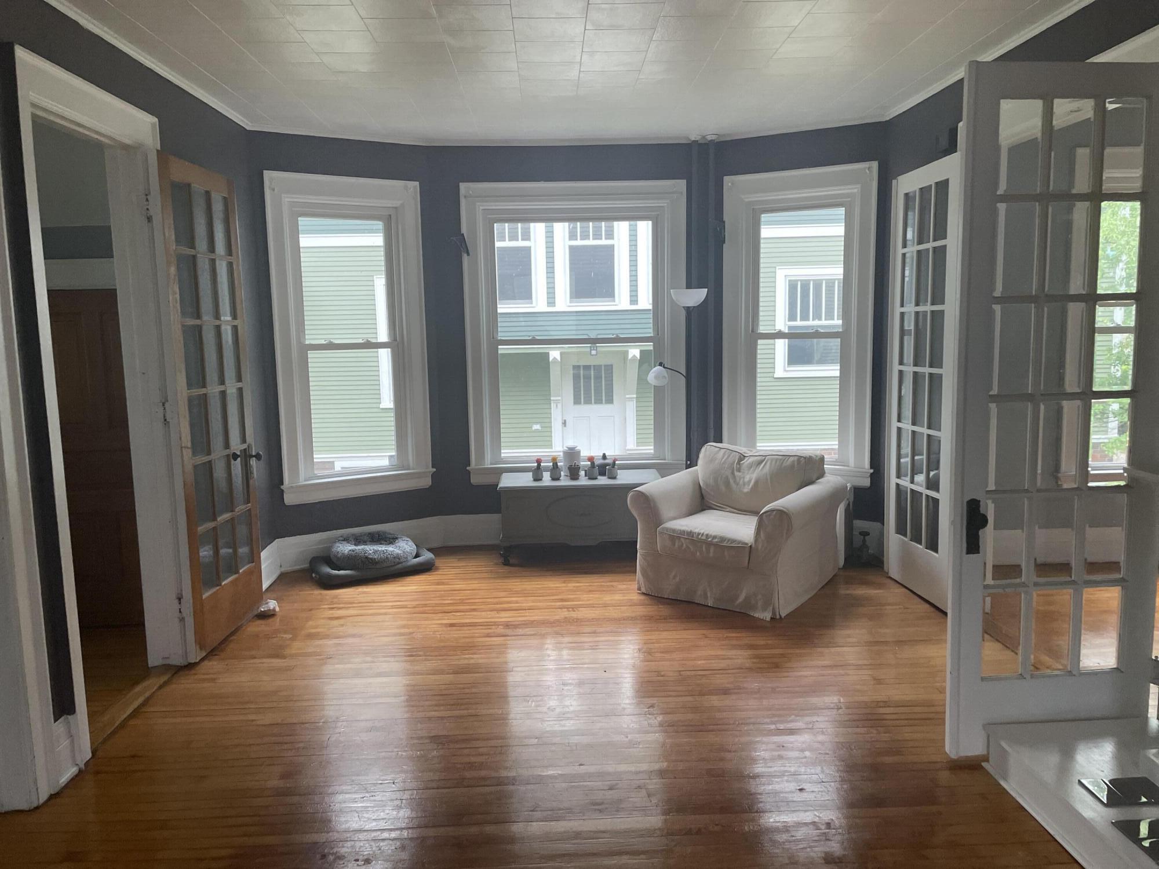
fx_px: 871
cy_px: 434
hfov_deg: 67.3
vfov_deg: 53.1
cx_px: 580
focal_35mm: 26
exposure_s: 1/60
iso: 200
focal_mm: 4.2
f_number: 1.6
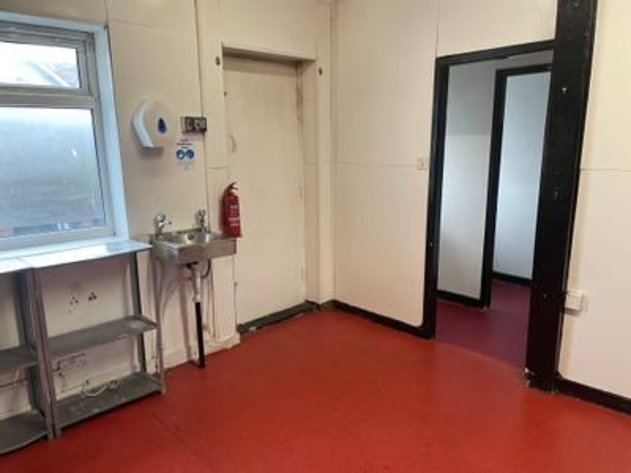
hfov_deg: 67.3
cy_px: 236
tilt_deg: -12.2
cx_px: 316
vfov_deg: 53.1
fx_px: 474
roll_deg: +0.8
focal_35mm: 26
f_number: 1.6
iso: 125
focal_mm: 4.2
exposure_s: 1/102
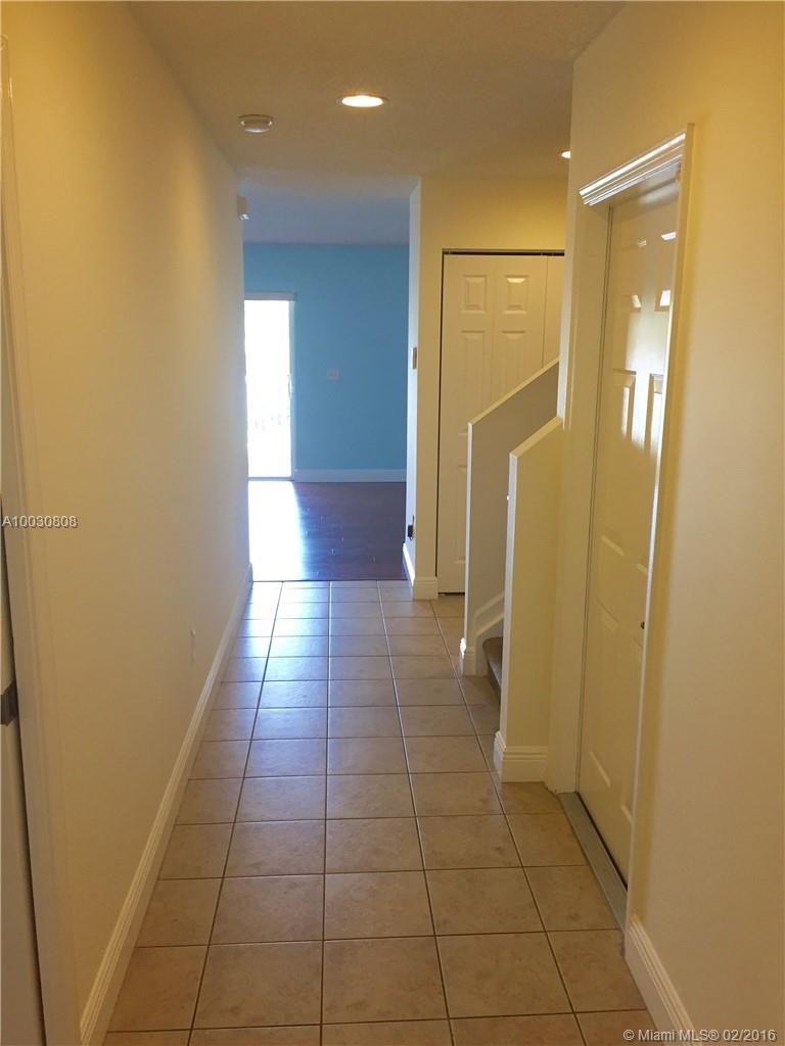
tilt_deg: -12.8
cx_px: 392
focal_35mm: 29
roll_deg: +0.3
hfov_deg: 48.2
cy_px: 523
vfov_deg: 61.7
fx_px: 877
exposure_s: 1/30
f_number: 2.2
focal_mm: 4.15
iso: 50
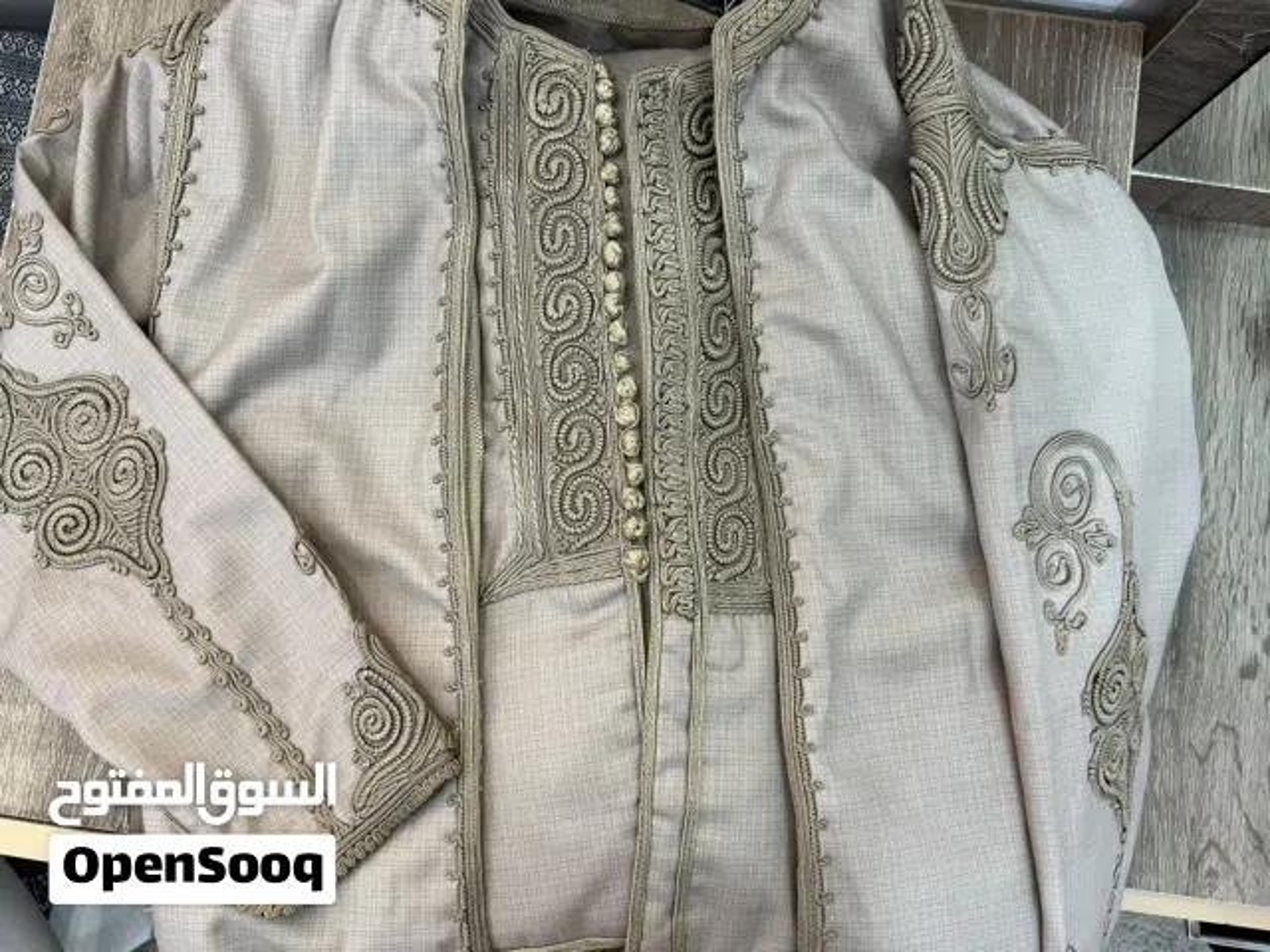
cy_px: 476
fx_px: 954
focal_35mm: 26
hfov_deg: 67.3
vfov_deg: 53.1
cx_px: 635
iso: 160
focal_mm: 5.7
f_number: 1.5
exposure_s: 1/50
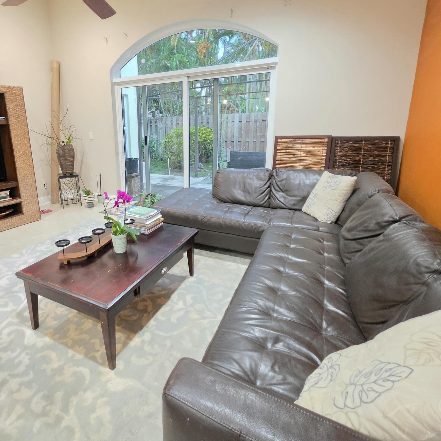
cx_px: 164
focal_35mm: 18
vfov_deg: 80.2
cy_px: 189
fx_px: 259
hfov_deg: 79.2
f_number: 1.9
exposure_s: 1/60
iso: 800
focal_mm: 2.2
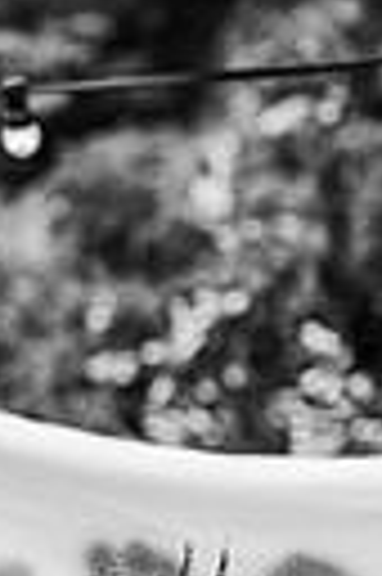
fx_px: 4756
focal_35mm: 298
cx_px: -254
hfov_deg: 4.6
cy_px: 626
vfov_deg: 6.9
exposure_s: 1/500
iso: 100
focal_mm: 85
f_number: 4
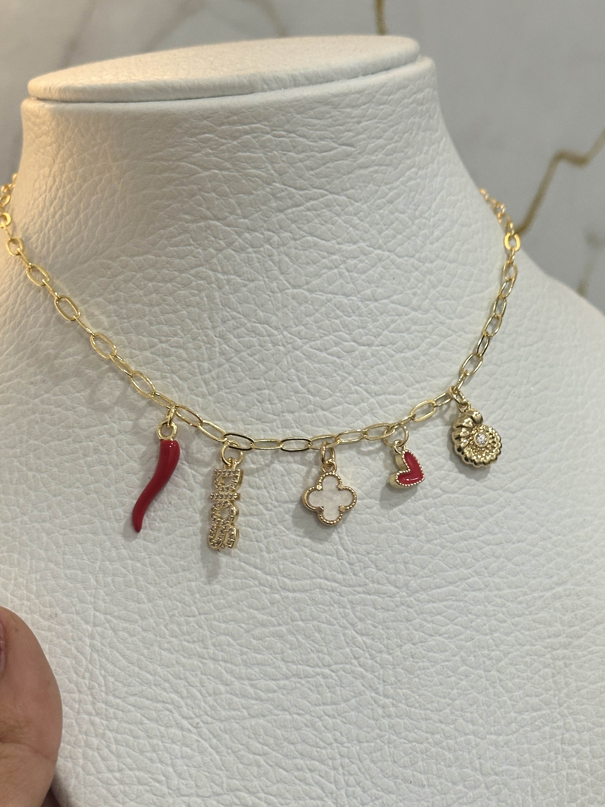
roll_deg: +1.4
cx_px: 302
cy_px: 404
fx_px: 1119
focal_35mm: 48
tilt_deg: -19.7
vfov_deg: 39.7
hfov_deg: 30.3
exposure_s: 1/60
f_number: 1.78
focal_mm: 6.86
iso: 80
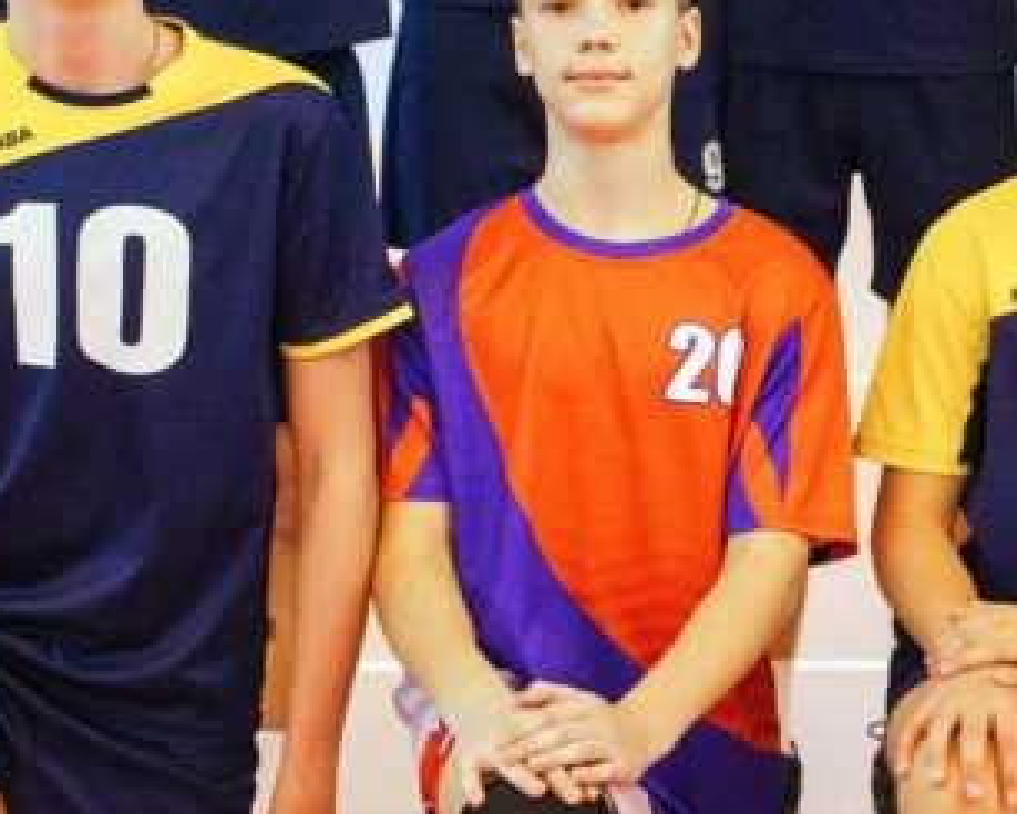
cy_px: 387
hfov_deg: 17.0
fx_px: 3312
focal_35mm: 110
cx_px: 1074
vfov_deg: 14.0
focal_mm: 35
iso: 6400
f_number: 4.5
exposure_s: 1/200
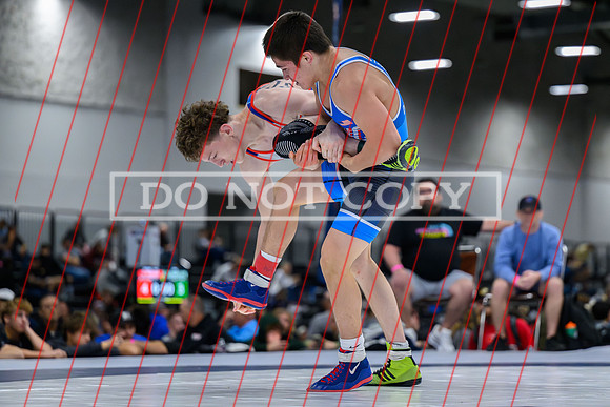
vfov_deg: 11.5
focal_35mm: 119
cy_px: 180
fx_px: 2024
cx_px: 367
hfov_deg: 17.1
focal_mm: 99
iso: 8000
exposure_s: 1/800
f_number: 2.8
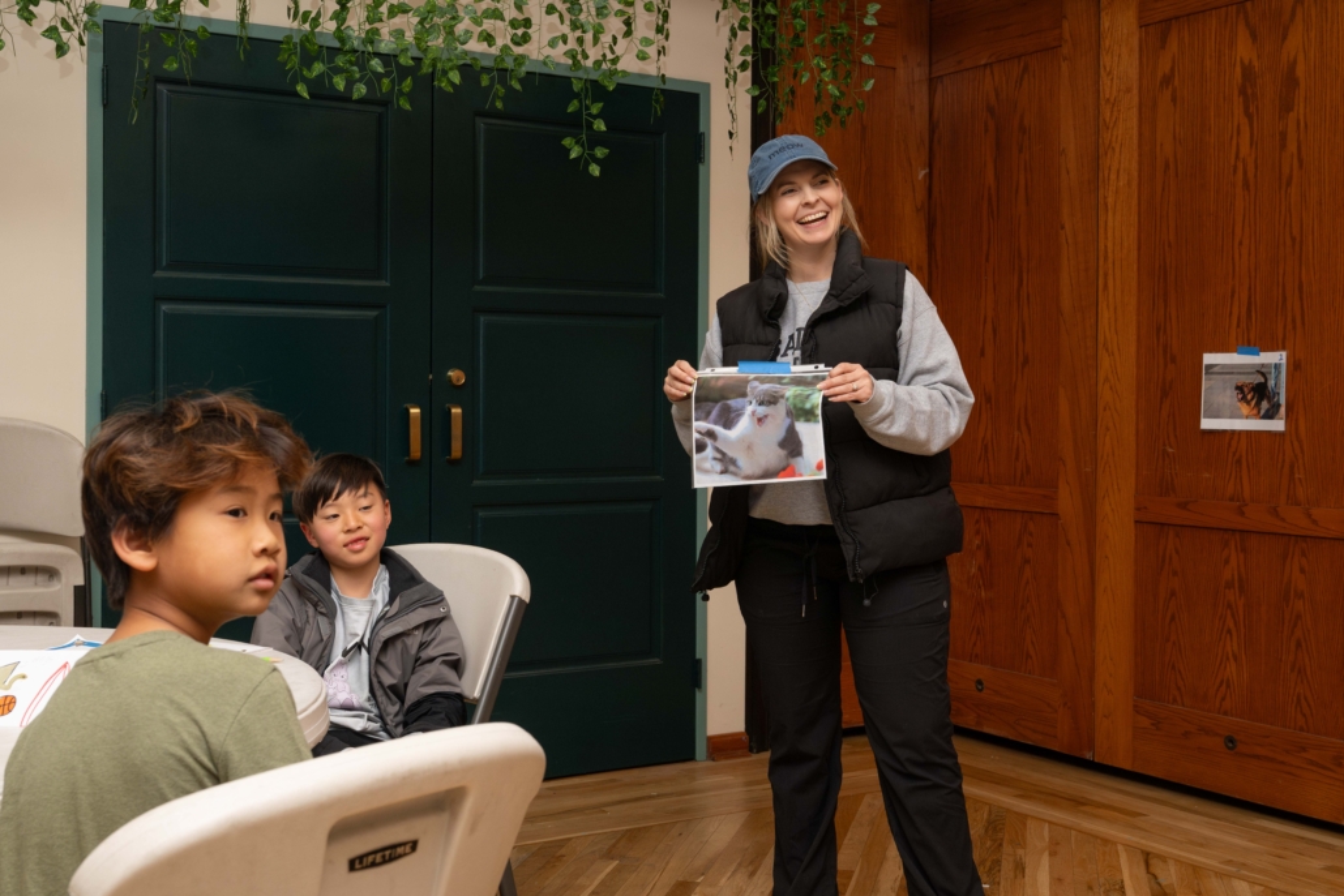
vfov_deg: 38.9
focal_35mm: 34
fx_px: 1269
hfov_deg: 55.8
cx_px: 672
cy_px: 448
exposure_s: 1/160
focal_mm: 34
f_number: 7.1
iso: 400
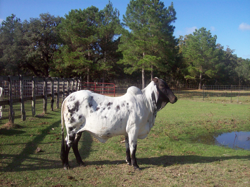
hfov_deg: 51.4
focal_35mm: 36
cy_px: 94
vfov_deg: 39.6
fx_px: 260
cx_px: 125
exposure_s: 1/548
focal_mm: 6
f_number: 4.8
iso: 80
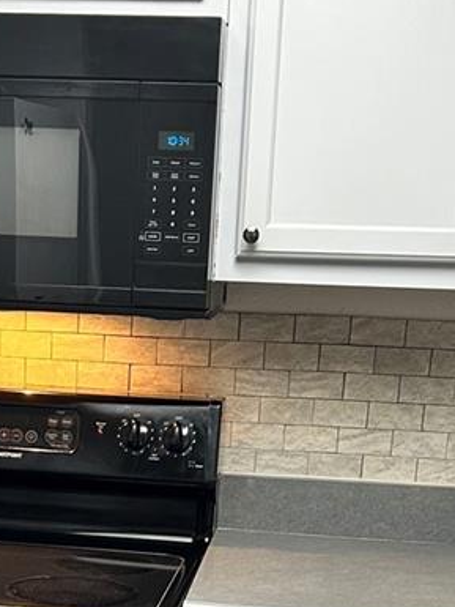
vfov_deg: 22.8
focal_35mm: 81
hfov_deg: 18.1
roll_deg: -2.3
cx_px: 131
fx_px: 1419
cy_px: 661
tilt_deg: -17.6
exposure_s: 1/60
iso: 160
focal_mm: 5.7
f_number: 1.5
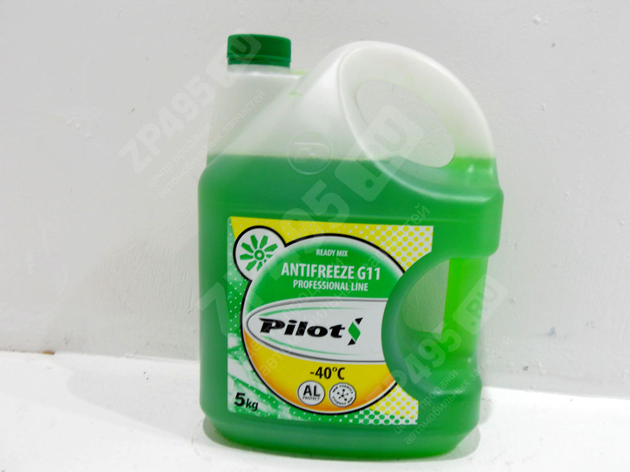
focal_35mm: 32
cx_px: 315
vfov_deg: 44.2
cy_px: 236
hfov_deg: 56.8
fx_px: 582
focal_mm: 5.8
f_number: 3.5
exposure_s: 1/30
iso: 160
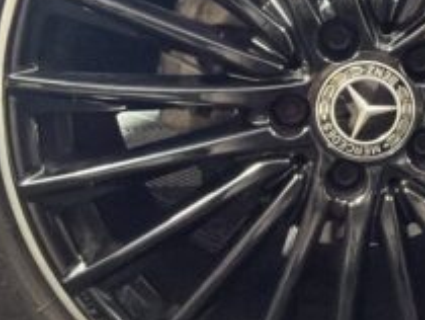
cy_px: 58
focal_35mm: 59
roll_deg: +1.6
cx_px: 401
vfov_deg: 24.4
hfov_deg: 30.8
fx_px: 725
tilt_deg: -9.8
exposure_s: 1/16
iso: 800
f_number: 2.2
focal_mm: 2.22
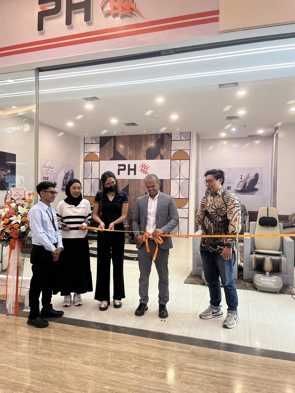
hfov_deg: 53.1
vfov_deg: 67.3
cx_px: 148
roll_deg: +0.2
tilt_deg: -0.8
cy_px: 196
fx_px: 295
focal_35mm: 26
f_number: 1.6
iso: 64
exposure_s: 1/50
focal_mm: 5.1
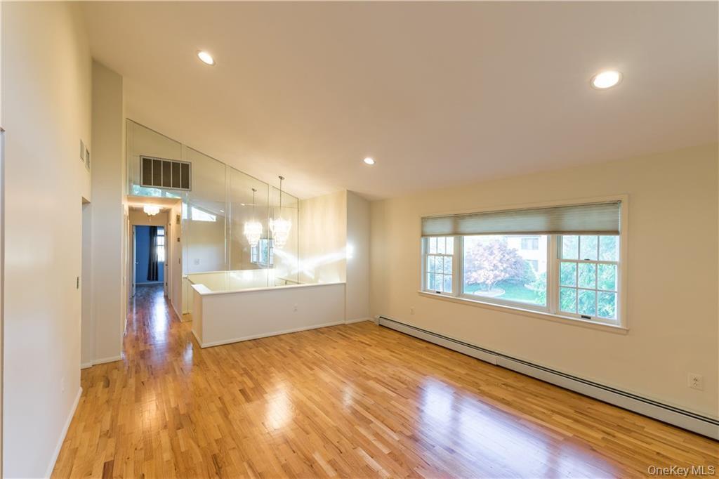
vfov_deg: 77.3
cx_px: 360
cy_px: 240
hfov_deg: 100.4
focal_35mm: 15
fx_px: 299
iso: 320
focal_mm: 15
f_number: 11
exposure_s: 1/8
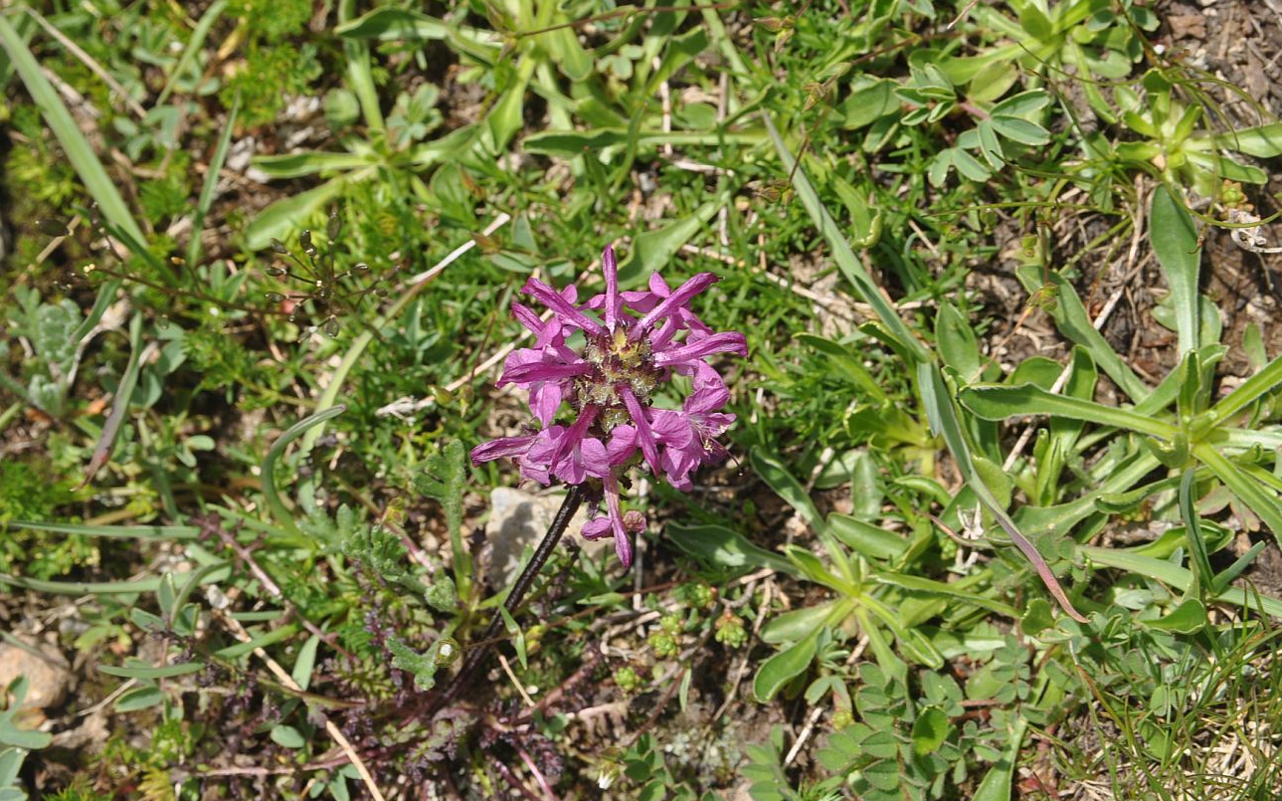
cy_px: 381
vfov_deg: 11.3
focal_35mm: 116
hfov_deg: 18.1
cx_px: 645
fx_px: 4035
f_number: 13
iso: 200
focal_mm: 75
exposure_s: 1/125
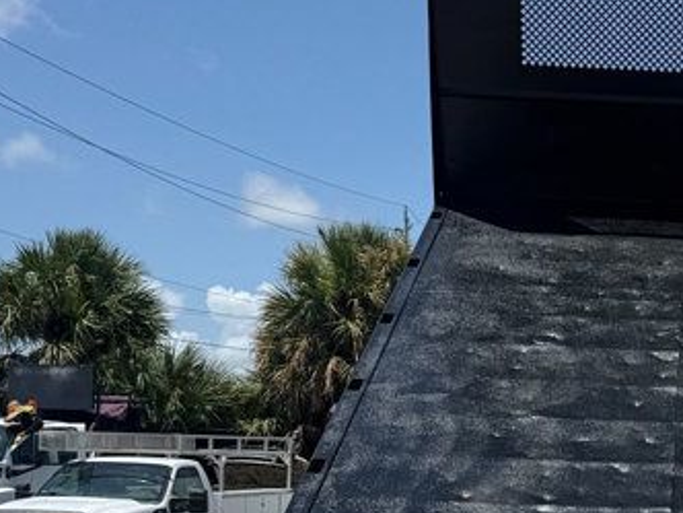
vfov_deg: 19.5
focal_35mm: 74
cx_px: 702
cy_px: 472
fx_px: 1460
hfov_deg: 24.9
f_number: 1.78
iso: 80
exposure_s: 1/7353
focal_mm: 6.76
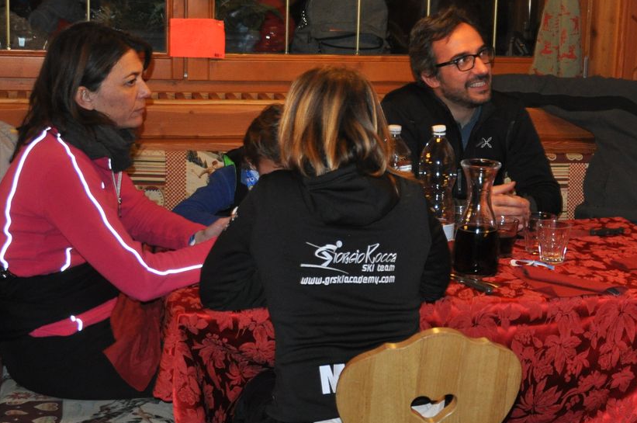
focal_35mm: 76
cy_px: 170
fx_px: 1343
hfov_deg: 26.3
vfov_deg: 17.9
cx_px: 483
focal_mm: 26
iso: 800
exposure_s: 1/60
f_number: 3.8
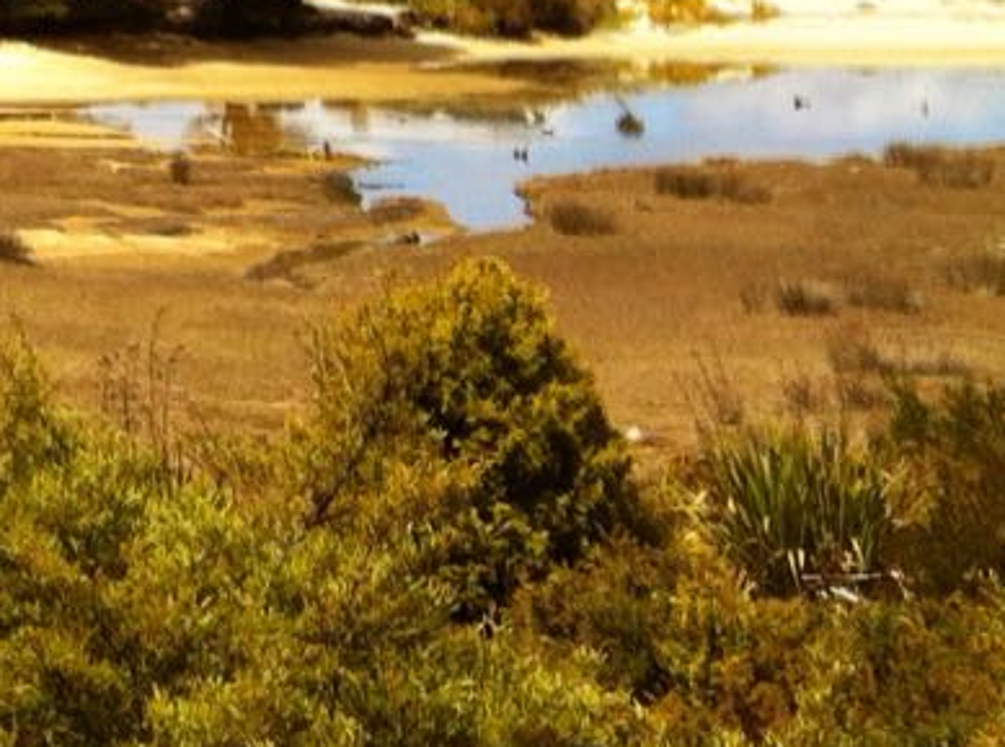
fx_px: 4167
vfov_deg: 9.8
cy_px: -522
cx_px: -1039
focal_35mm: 144
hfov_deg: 12.1
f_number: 2.8
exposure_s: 1/1774
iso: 80
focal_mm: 3.85
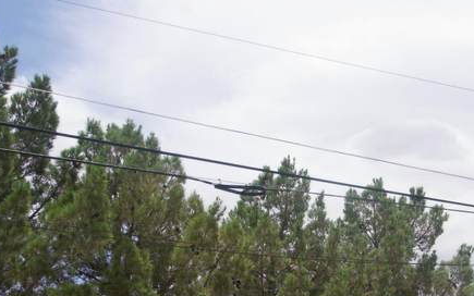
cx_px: 319
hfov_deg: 28.4
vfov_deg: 17.6
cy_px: 316
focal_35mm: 72
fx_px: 930
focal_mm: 16
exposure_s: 1/200
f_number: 10
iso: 100
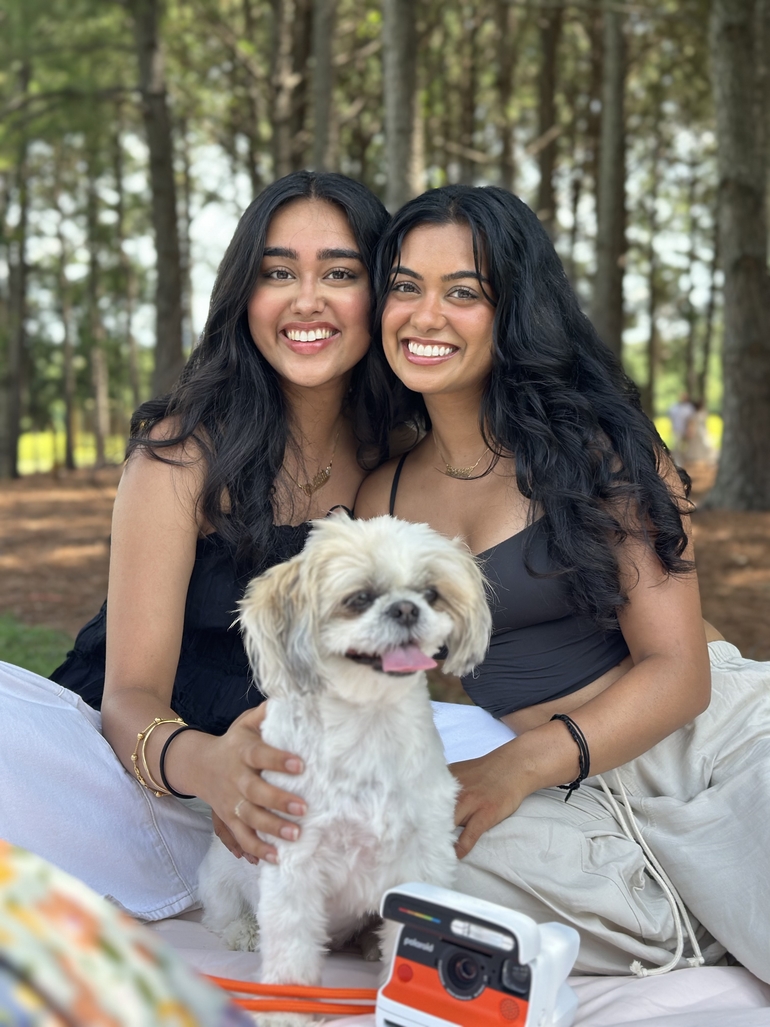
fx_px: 1424
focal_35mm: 48
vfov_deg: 39.7
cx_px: 385
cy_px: 514
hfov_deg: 30.3
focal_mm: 6.86
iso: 80
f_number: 1.78
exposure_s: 1/642
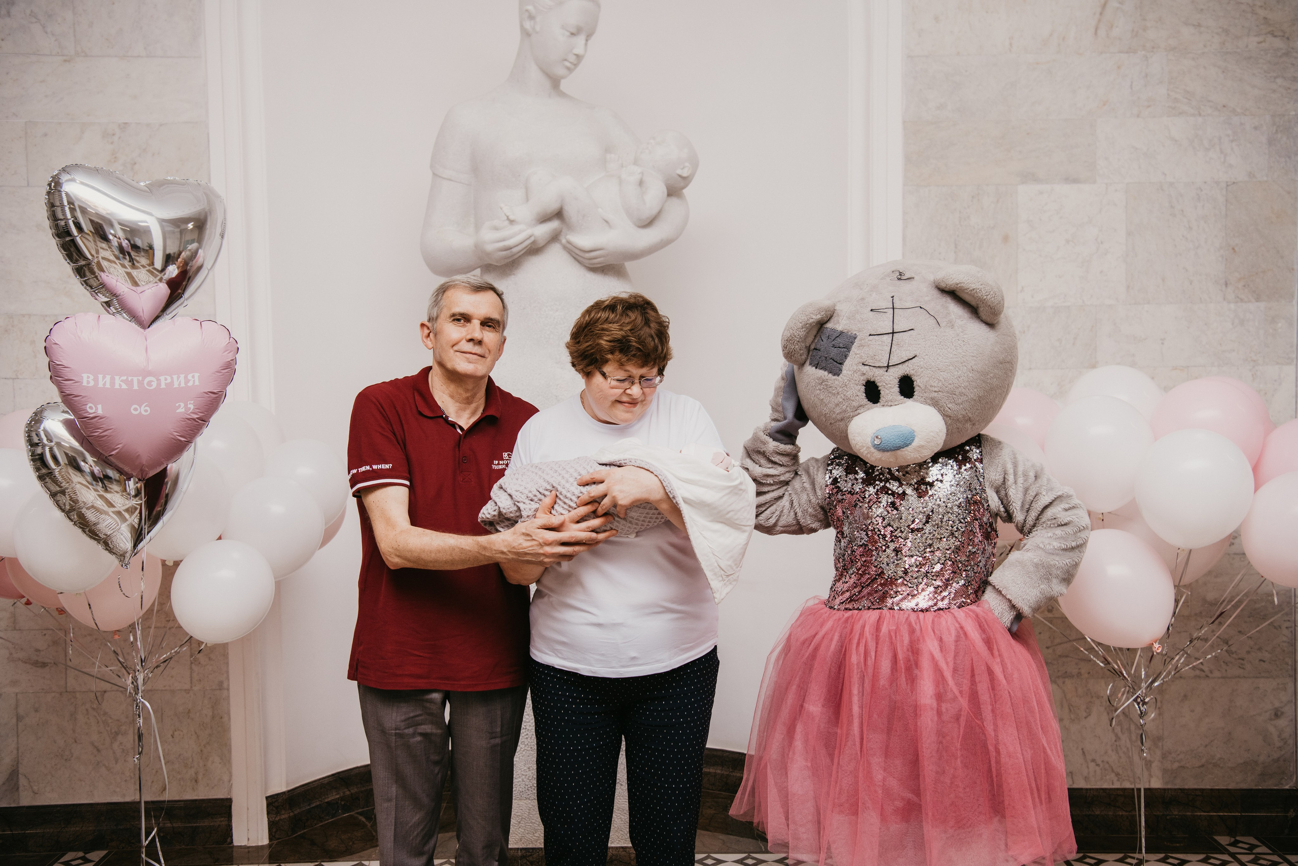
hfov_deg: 47.5
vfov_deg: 32.7
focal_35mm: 41
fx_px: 1475
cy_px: 433
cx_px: 649
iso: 320
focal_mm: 40
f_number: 4
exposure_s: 1/160
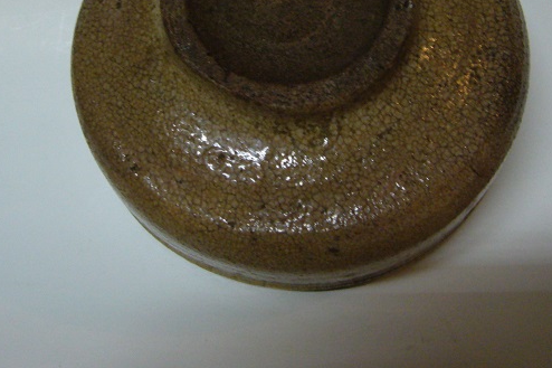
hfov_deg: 33.9
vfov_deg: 22.5
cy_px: 41
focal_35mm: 59
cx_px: 273
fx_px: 904
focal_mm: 5.8
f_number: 2.8
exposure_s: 1/8
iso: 200
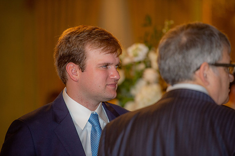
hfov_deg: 10.3
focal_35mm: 200
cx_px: 118
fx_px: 1305
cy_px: 78
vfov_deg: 6.9
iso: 1250
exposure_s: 1/100
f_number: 2.8
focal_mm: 200
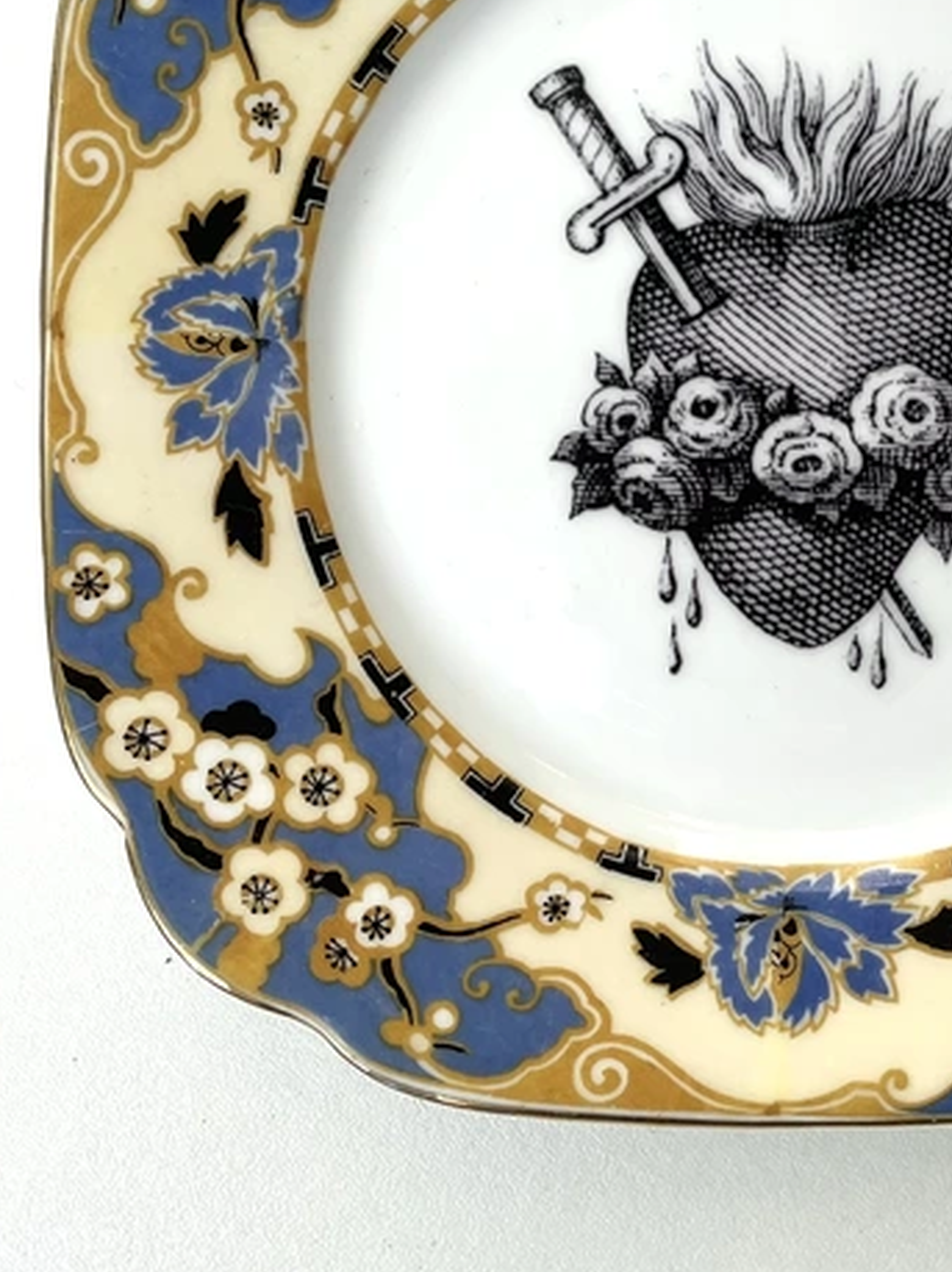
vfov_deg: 37.7
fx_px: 1835
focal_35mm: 50
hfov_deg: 28.1
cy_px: 400
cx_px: 830
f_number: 1.6
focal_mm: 4.2
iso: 32
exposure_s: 1/485
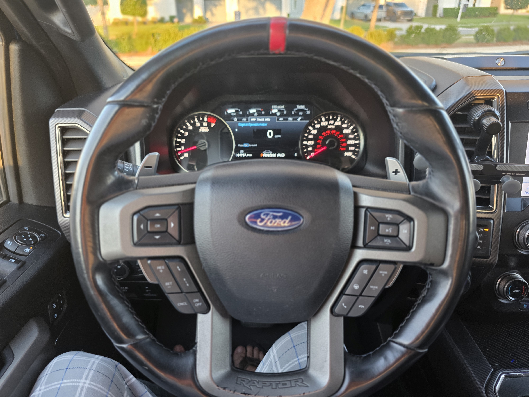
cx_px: 264
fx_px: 351
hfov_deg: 73.9
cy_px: 198
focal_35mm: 23
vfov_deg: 58.9
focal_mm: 6.3
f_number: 1.7
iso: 320
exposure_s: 1/120
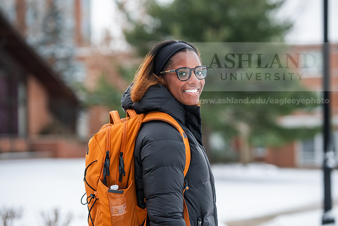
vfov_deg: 11.0
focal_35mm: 125
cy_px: 113
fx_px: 1174
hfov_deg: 16.4
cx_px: 169
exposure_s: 1/500
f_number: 3.5
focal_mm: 125
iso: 160
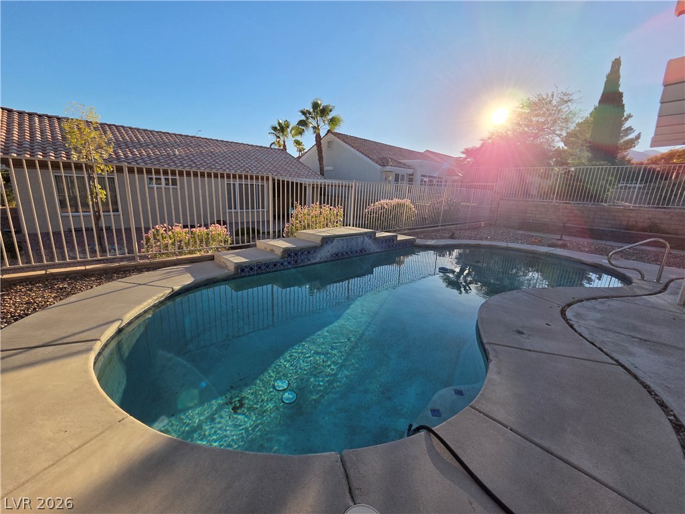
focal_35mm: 13
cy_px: 257
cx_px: 342
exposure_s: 1/3850
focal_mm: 2.2
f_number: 2.2
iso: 100
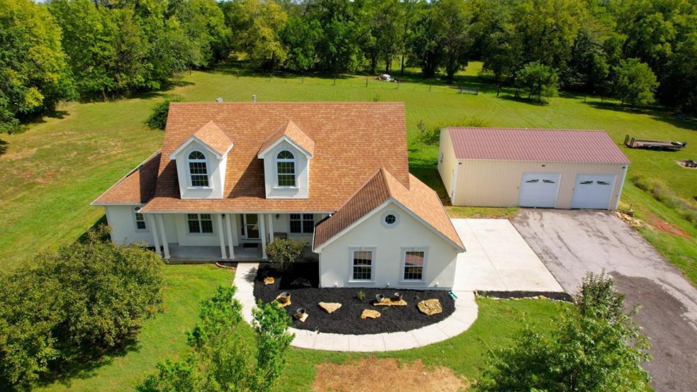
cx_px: 335
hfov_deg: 76.3
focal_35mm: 24
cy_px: 206
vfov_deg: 47.7
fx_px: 444
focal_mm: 8.38
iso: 250
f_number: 2.8
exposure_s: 1/120
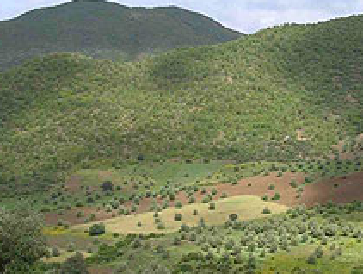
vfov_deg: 18.3
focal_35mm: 81
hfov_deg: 23.7
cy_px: 119
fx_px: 851
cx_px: 292
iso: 100
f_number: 5.6
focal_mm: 5.8
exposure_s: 1/224
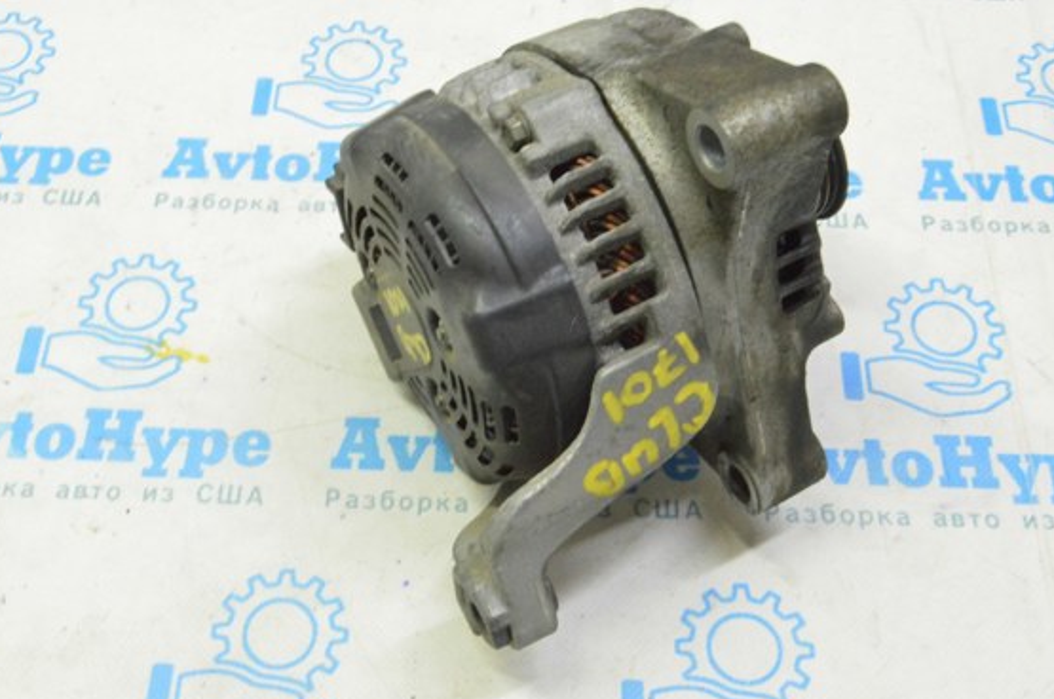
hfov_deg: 43.6
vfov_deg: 29.7
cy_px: 311
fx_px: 1315
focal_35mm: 45
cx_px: 492
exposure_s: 1/20
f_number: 20
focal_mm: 26
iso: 6400
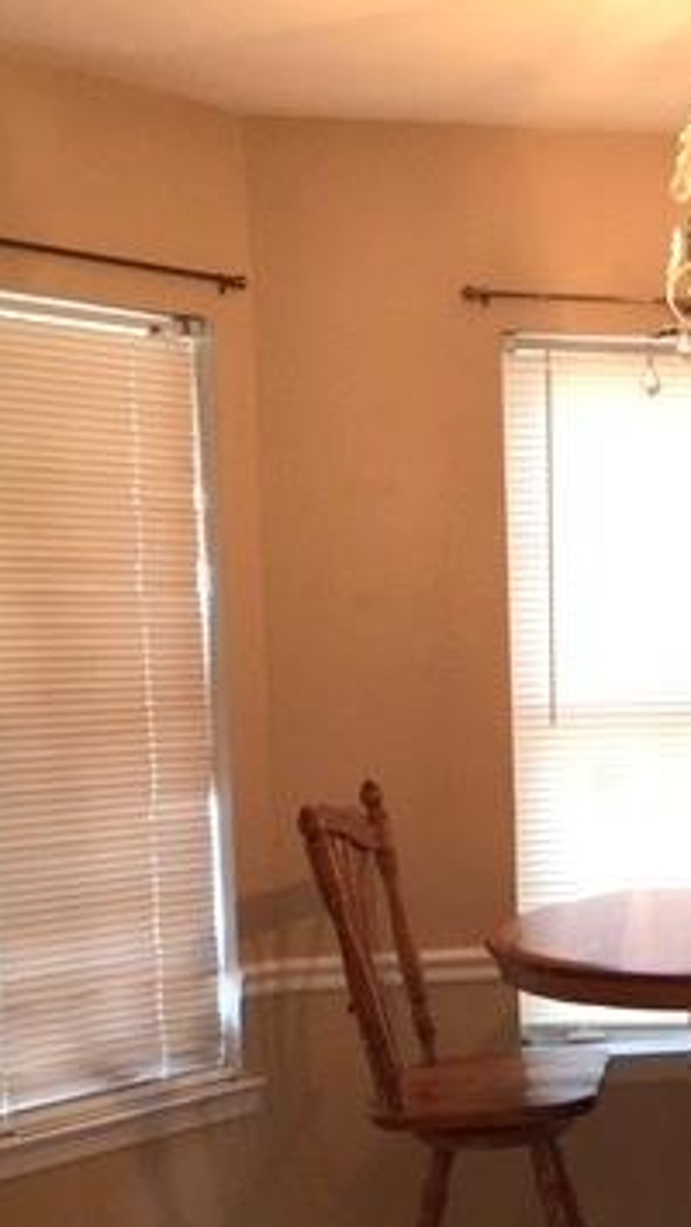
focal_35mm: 57
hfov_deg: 19.6
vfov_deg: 36.2
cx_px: 881
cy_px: 819
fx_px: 1854
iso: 25
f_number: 2.2
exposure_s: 1/30
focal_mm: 4.15
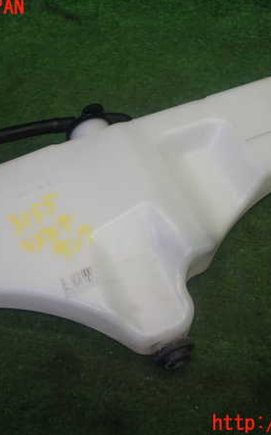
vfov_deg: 46.2
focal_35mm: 43
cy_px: 216
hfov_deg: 29.8
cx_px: 140
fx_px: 509
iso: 100
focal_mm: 5.4
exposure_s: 1/80
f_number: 2.3
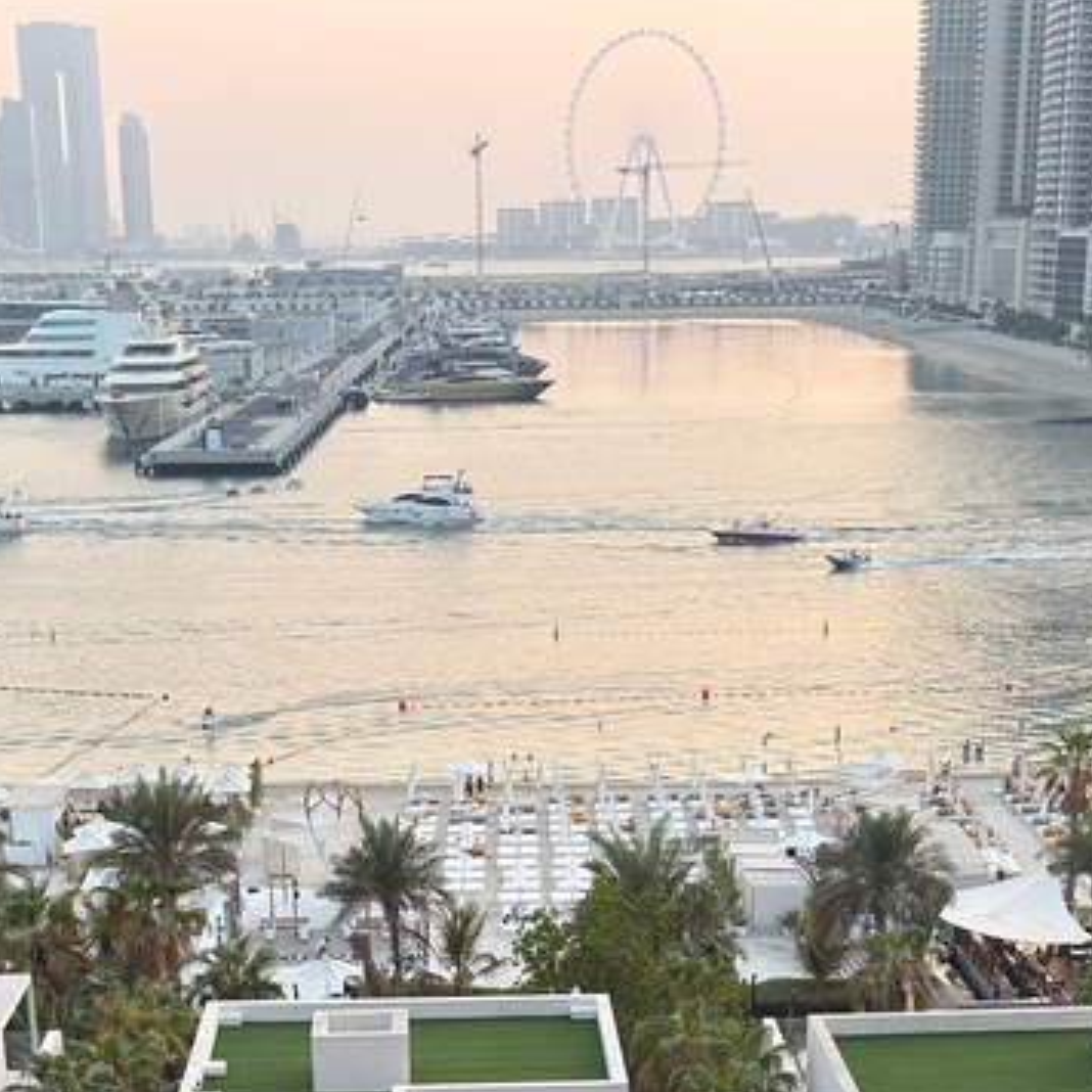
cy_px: 1370
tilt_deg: -22.8
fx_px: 2570
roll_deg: +1.5
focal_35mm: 72
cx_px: 511
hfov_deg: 24.0
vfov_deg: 21.9
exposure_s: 1/217
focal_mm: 6.76
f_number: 1.78
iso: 80
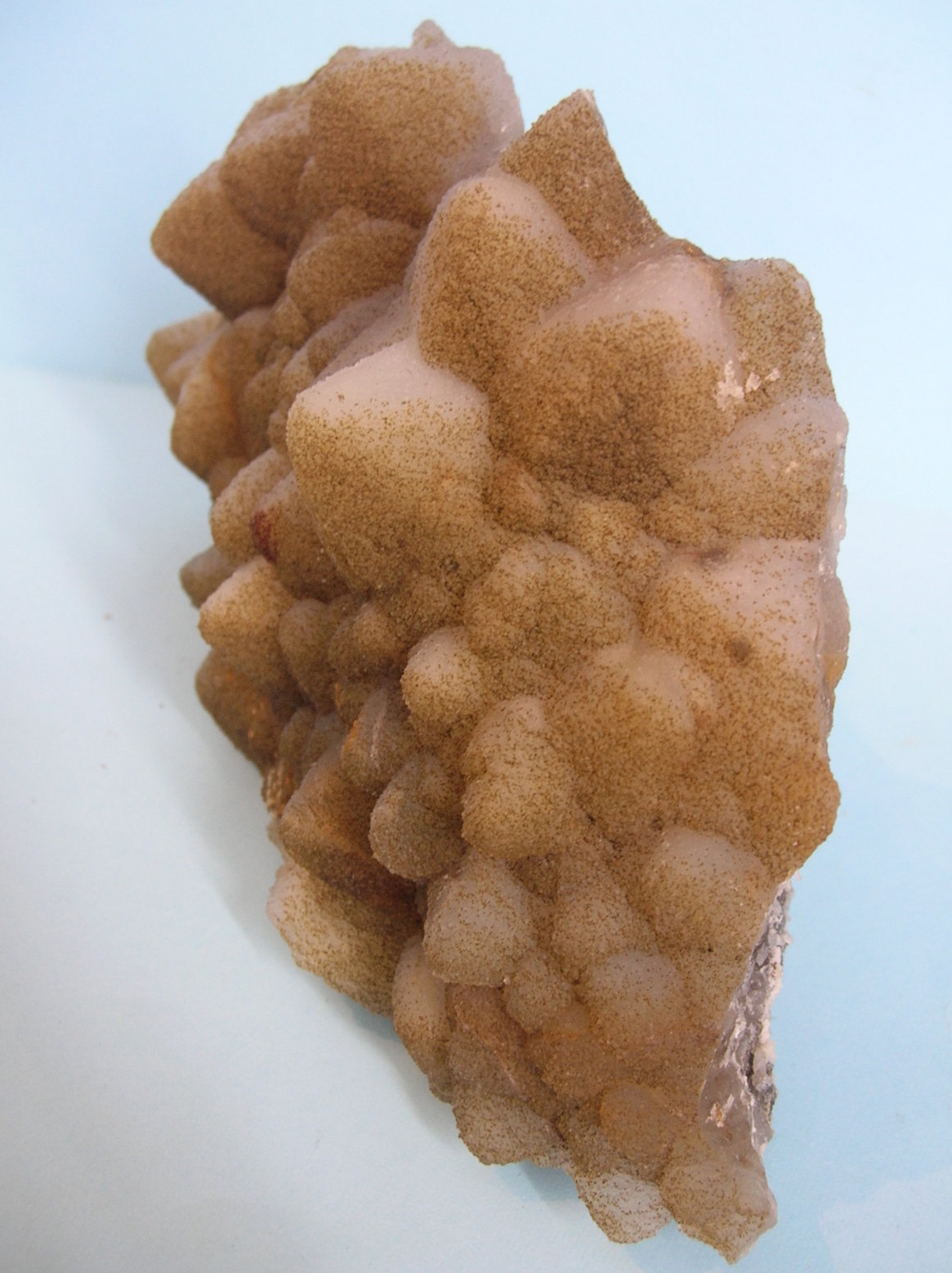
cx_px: 464
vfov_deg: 50.2
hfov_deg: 38.6
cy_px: 637
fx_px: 1359
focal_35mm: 37
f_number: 2.7
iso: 50
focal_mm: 6
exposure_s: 1/10.8
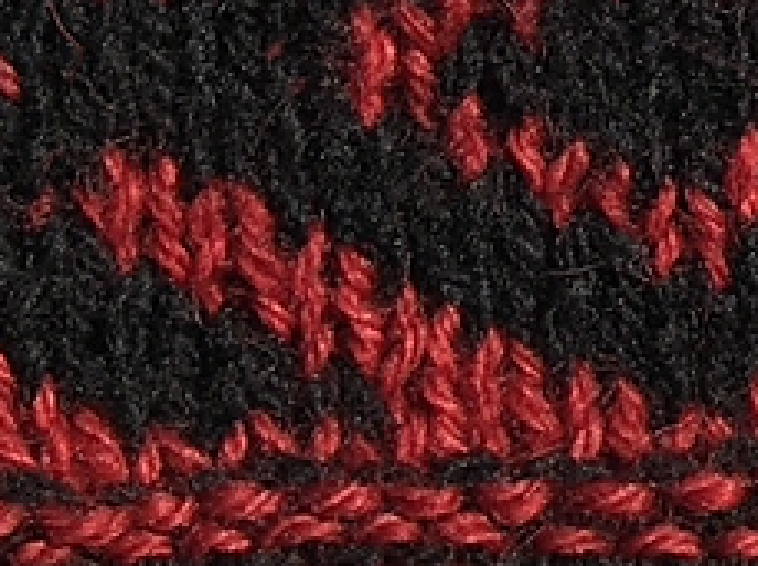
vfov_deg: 3.7
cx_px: 622
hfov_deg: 5.0
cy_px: 17
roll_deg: +0.3
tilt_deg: -6.9
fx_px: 8723
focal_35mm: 399
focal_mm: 6.6
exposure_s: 1/704
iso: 20
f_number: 2.8
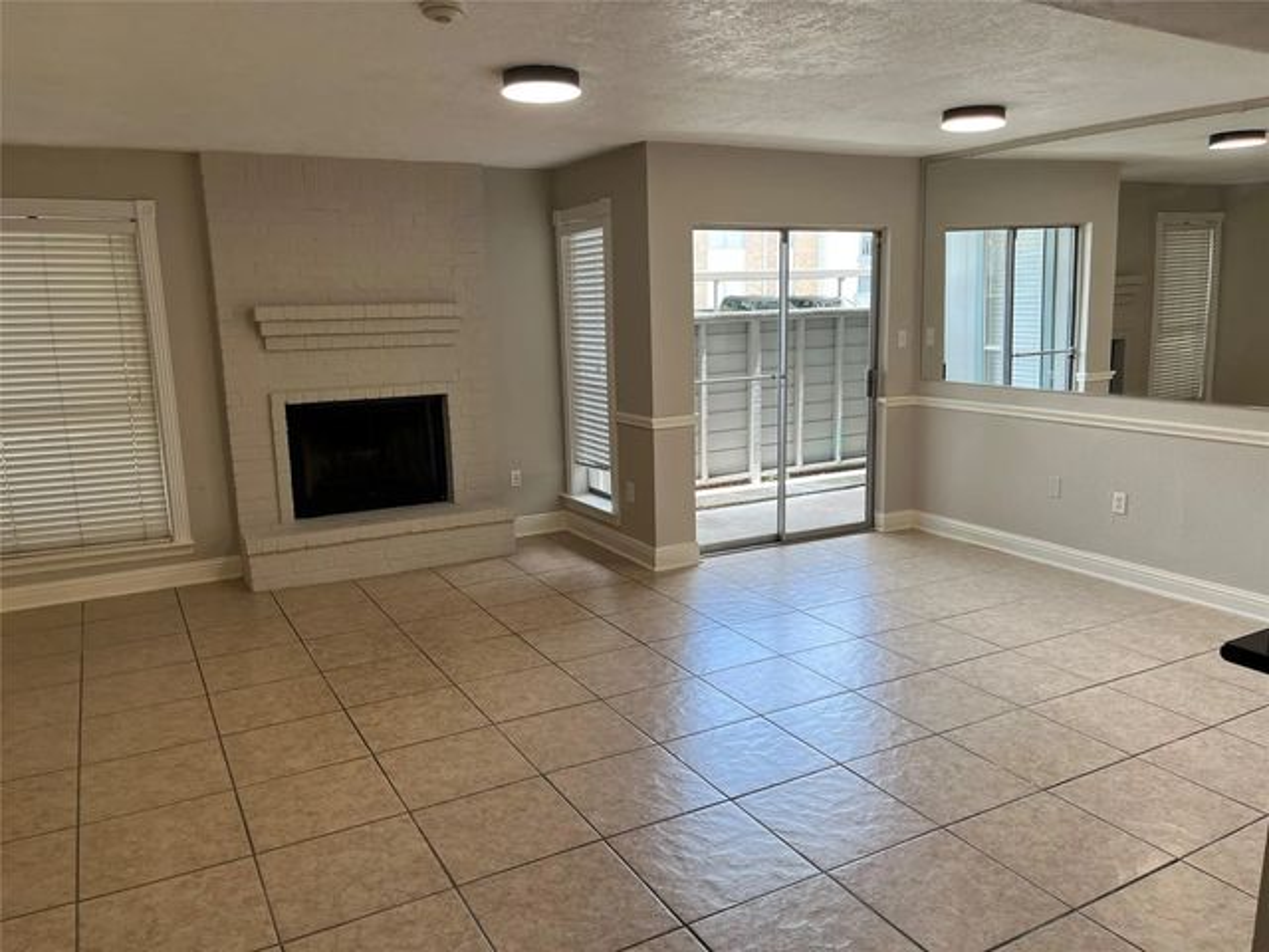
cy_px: 476
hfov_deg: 67.3
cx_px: 634
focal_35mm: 26
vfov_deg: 53.1
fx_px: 953
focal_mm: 5.1
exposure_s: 1/120
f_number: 1.6
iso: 40
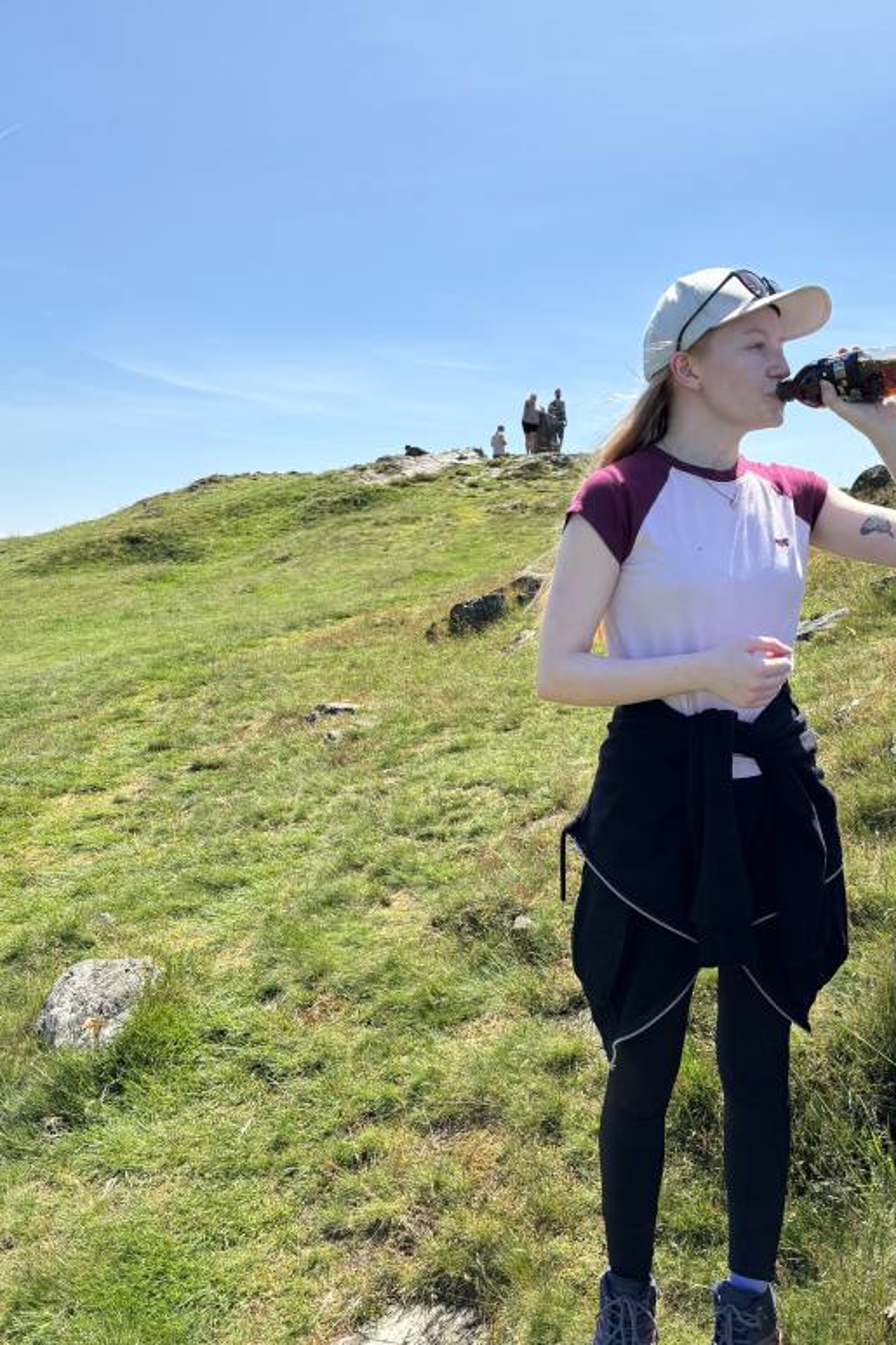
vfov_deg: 65.5
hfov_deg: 46.3
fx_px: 1046
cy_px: 652
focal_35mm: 28
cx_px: 491
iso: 50
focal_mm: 5.96
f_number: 1.6
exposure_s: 1/3021
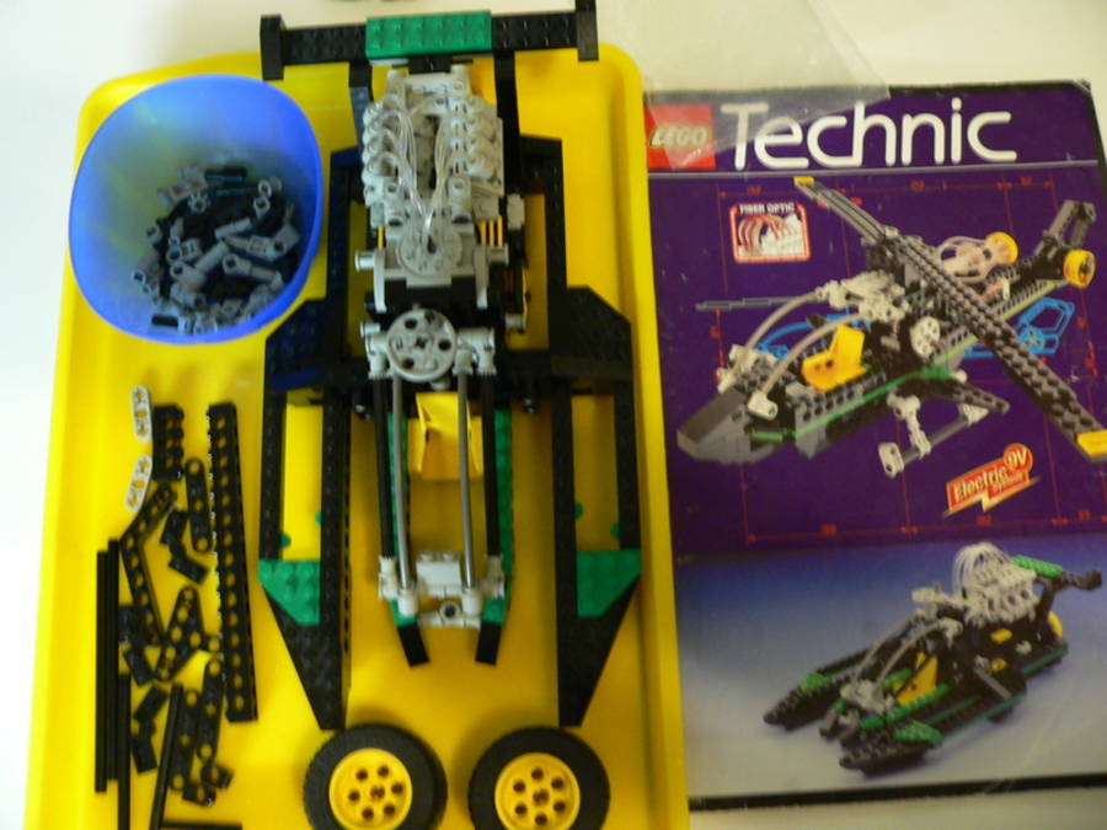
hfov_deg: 51.4
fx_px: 1151
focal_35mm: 36
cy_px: 415
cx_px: 554
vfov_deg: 39.7
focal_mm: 6
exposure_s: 1/4
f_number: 2.8
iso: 200
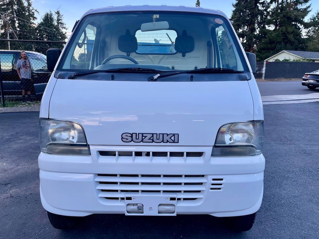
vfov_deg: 54.9
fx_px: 230
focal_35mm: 25
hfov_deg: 69.4
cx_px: 160
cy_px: 120
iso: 32
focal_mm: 5.1
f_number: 1.6
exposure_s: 1/269
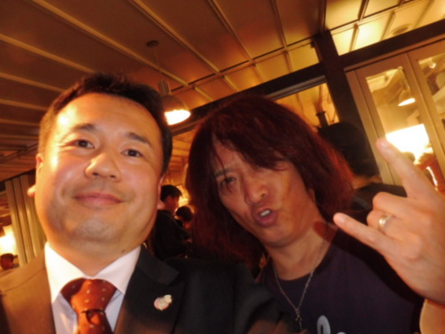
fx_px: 334
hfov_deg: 67.3
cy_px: 158
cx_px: 225
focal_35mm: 26
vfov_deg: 53.1
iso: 500
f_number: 4
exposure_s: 1/4
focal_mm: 4.3
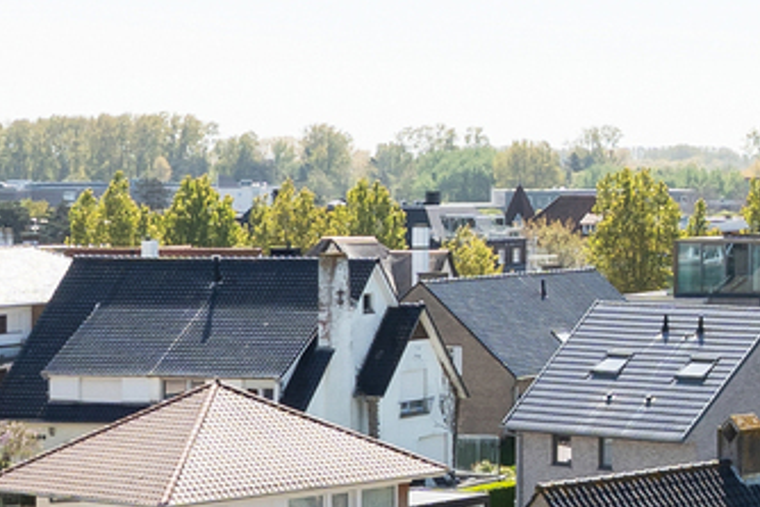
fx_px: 2429
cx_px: 1418
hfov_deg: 15.1
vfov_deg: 11.9
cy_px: 259
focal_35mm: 115
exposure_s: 1/200
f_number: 11
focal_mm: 16
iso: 200
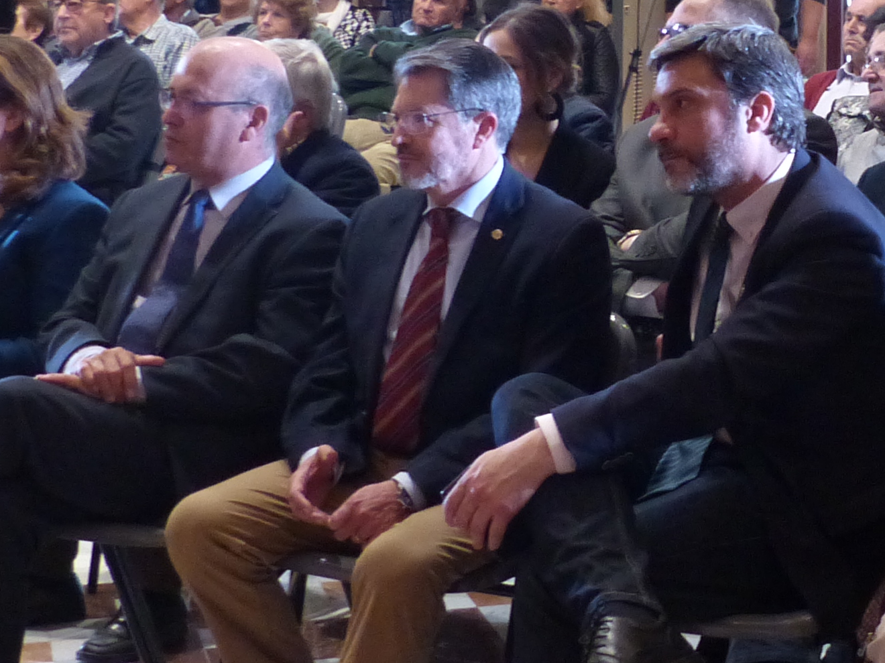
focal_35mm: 100
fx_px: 2557
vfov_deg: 14.7
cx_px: 830
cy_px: 159
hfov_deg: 19.2
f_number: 2.8
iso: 400
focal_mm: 5.9
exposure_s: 1/15
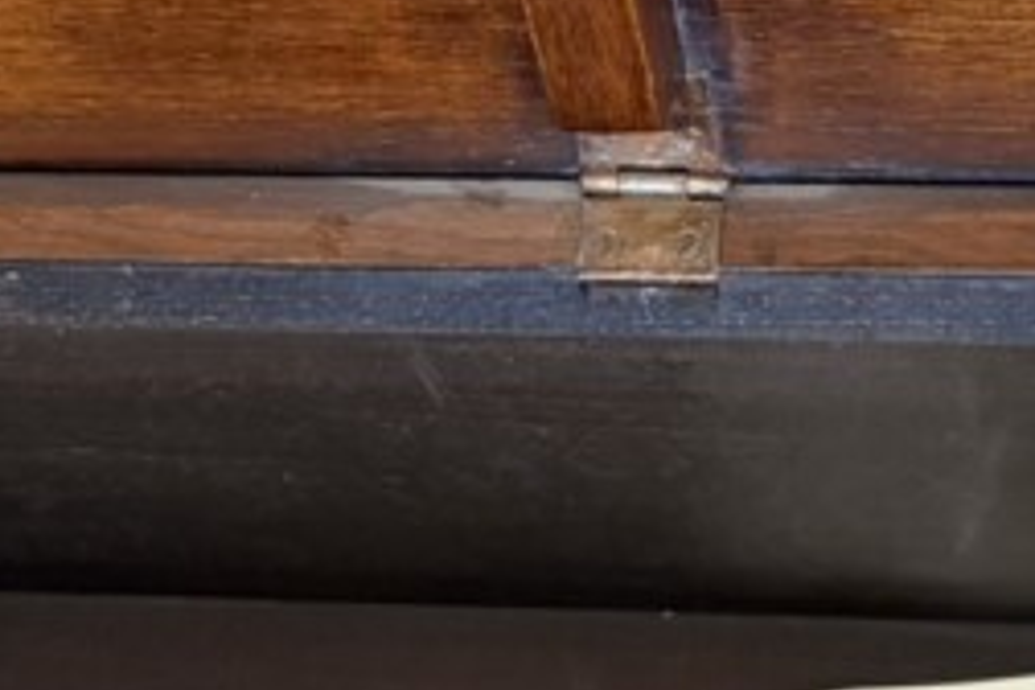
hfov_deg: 17.2
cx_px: 711
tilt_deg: -62.6
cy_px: 205
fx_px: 3421
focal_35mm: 119
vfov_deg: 11.5
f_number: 1.78
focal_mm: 6.76
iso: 800
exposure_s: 1/50
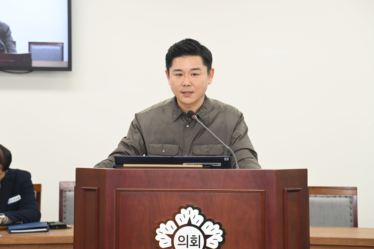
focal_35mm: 120
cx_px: 187
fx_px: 1247
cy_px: 124
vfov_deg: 11.4
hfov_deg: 17.1
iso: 3200
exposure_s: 1/250
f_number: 6.3
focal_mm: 120
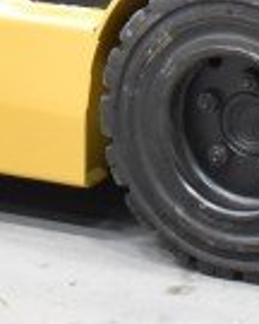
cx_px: 134
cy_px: -521
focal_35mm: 300
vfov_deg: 6.1
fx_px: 2875
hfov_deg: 5.2
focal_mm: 24
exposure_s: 1/30
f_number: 4.5
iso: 1600
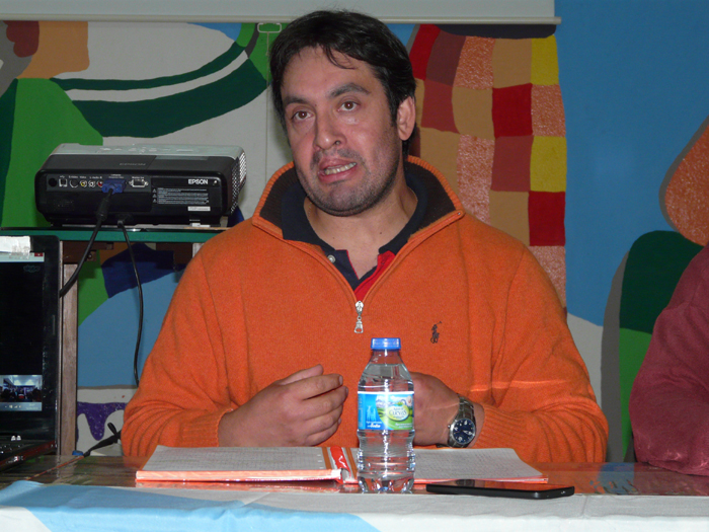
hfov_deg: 19.8
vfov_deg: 14.9
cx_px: 354
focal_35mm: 99
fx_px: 2028
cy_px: 266
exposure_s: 1/50
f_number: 3.6
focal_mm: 16.2
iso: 160
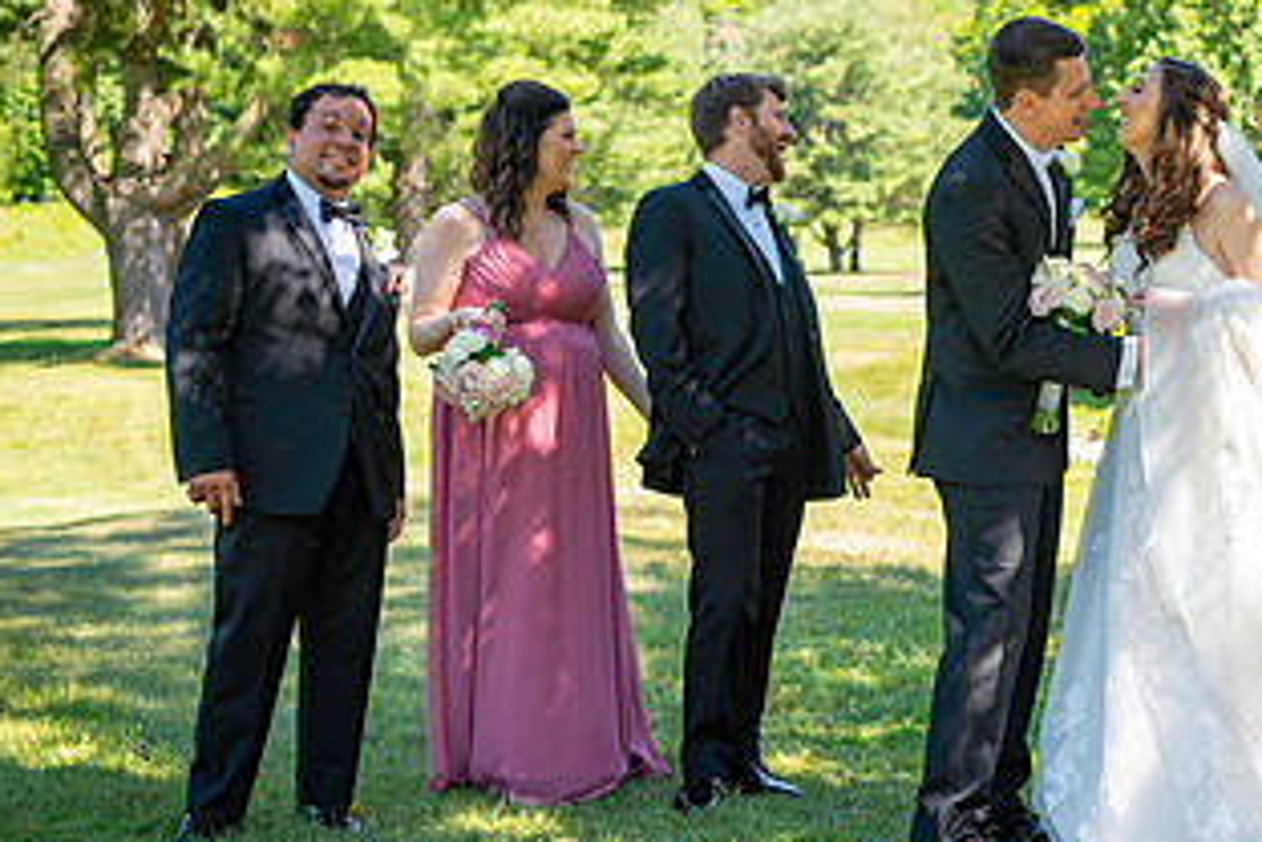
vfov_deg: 17.5
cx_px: 1072
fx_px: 2734
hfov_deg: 25.4
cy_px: 421
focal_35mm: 78
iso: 100
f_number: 3.2
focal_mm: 42
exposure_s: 1/250
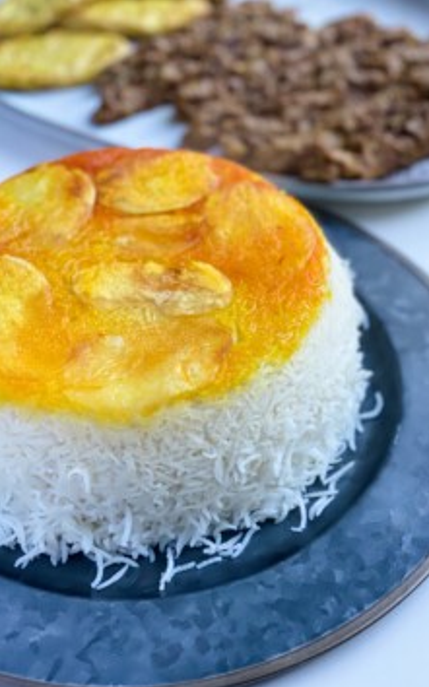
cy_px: 345
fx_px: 1048
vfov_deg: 36.3
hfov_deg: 23.1
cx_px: 229
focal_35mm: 56
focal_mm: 6
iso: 125
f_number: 2
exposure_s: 1/60
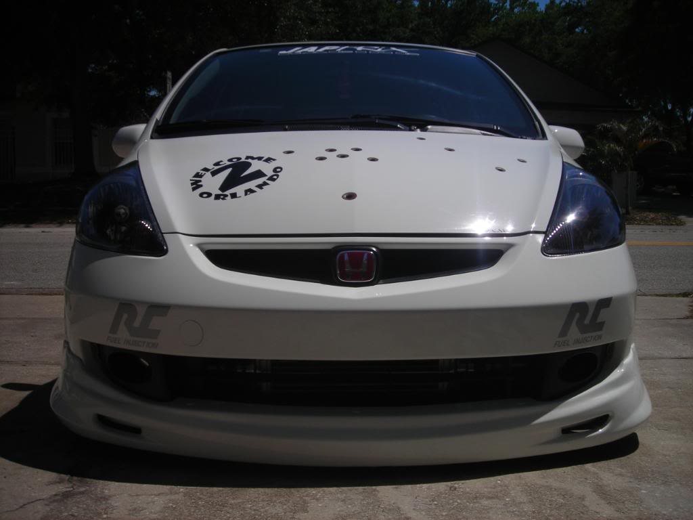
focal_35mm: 38
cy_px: 260
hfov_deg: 49.0
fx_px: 761
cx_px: 346
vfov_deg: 37.7
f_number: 6.4
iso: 50
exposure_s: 1/716
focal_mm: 6.3
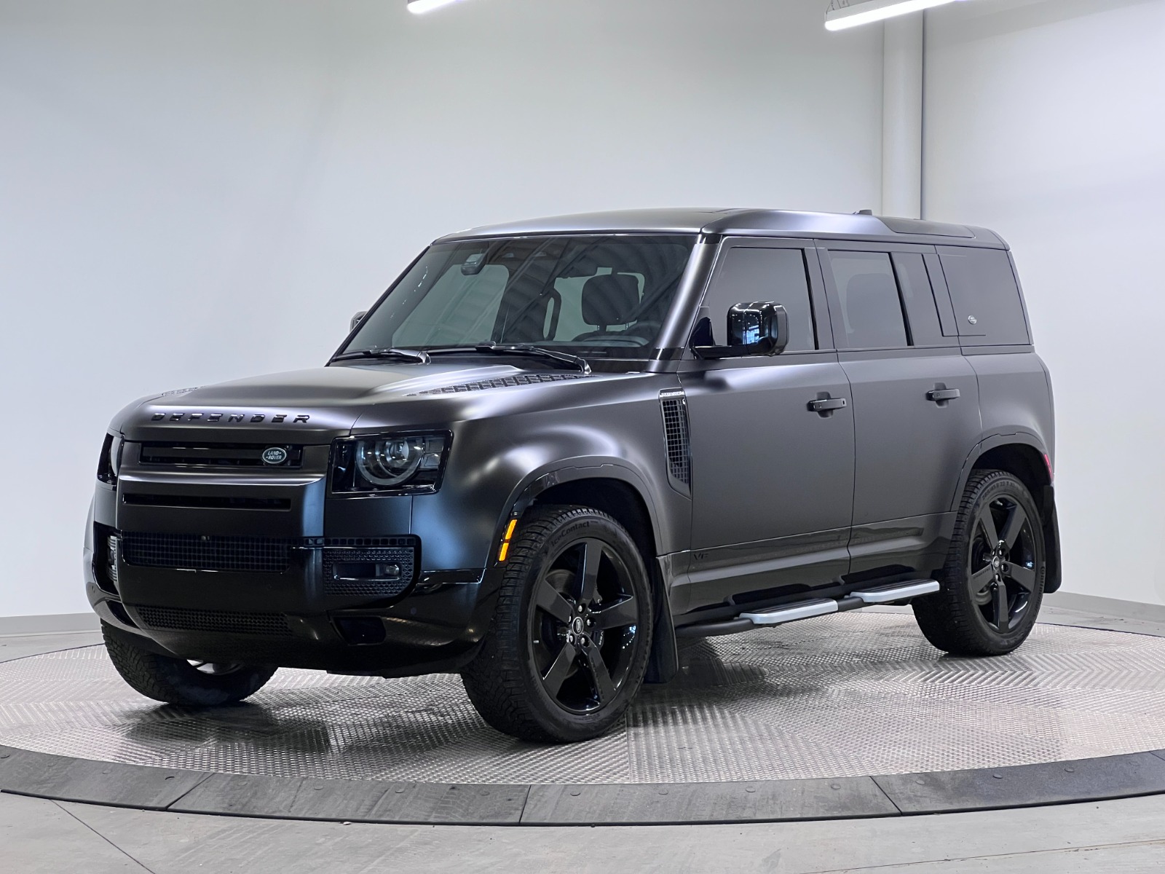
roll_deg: +0.9
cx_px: 582
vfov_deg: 19.1
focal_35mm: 77
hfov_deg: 25.3
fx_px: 2591
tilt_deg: -1.3
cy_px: 437
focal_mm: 9
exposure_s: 1/120
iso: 200
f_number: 2.8
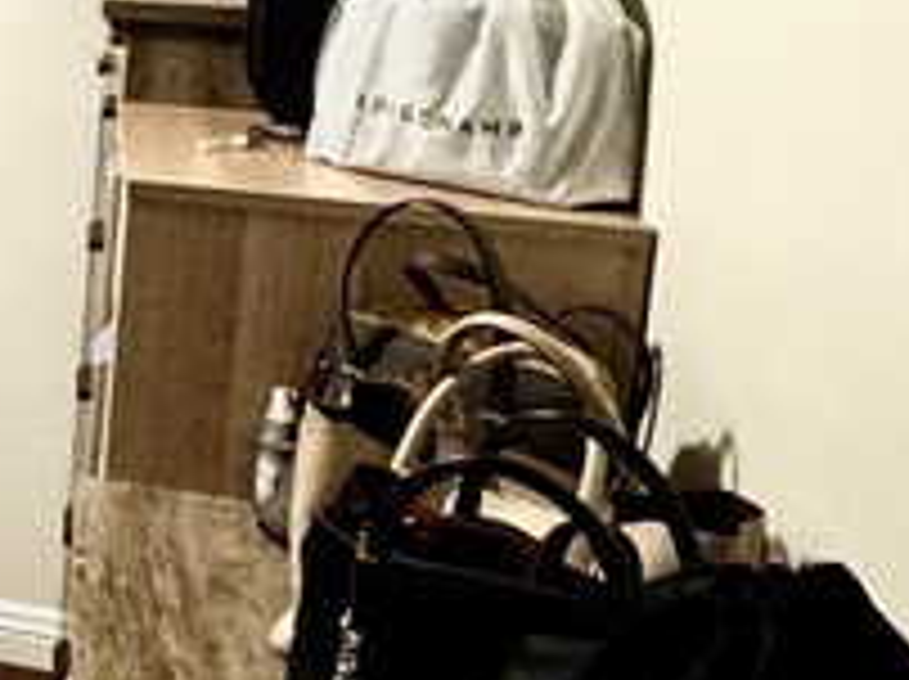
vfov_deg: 20.1
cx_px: -796
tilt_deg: -8.8
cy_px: 23
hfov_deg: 19.3
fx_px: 1862
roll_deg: +0.7
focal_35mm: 71
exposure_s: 1/60
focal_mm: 2.22
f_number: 2.2
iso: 400
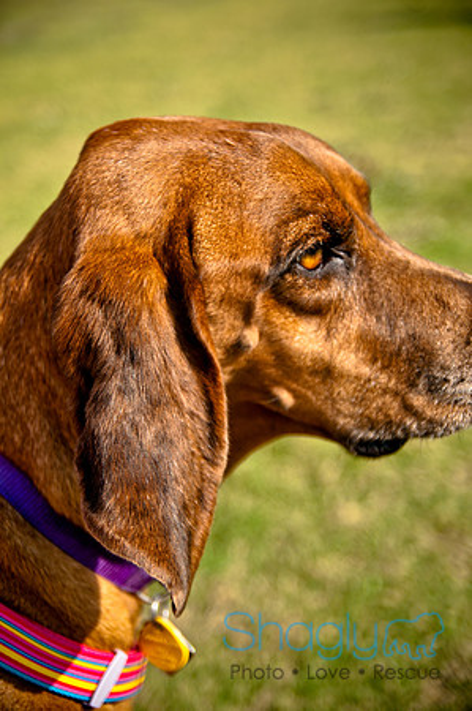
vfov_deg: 35.1
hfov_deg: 23.7
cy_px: 356
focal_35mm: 57
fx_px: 1124
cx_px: 236
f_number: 2.8
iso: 200
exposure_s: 1/2000
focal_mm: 38
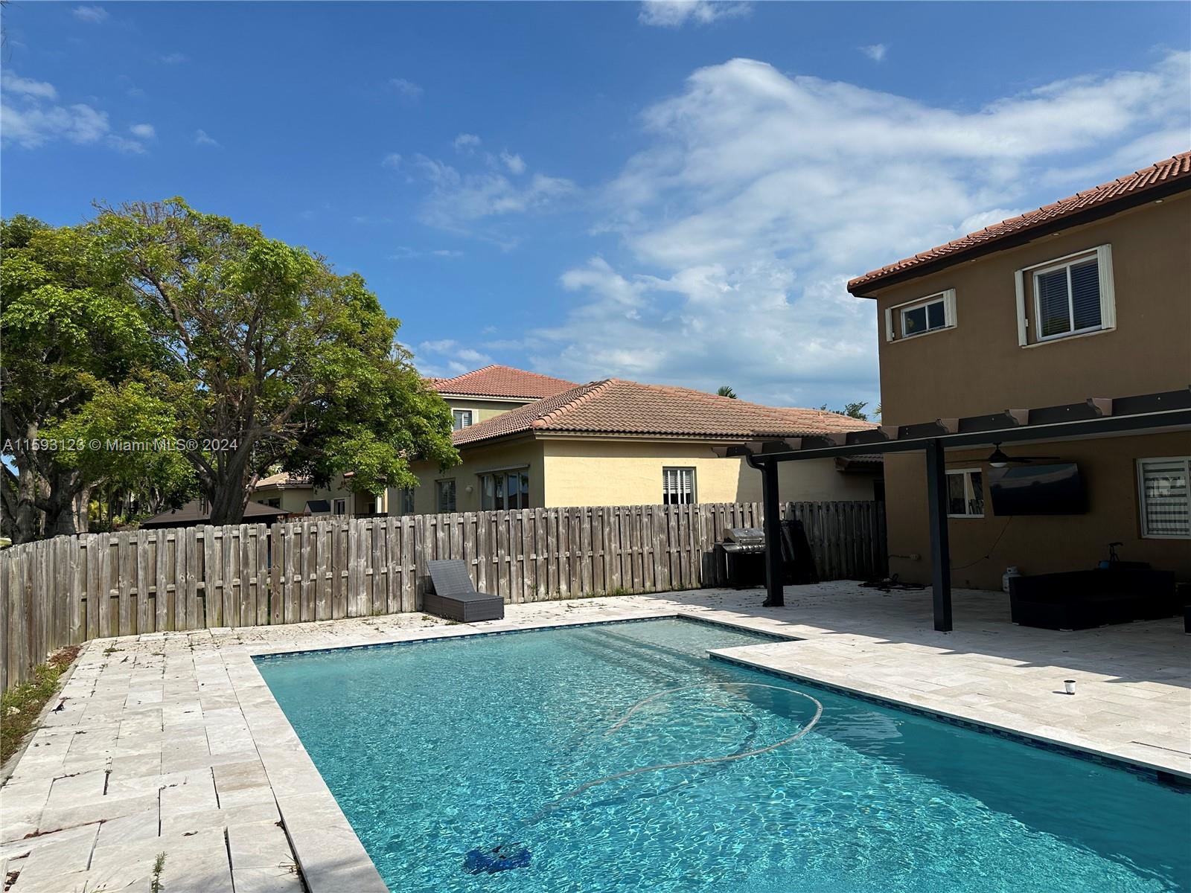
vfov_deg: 56.8
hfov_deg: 71.6
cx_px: 596
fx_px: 826
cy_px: 446
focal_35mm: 24
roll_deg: +0.8
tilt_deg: +5.4
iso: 80
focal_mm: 6.86
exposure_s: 1/8197
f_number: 1.78
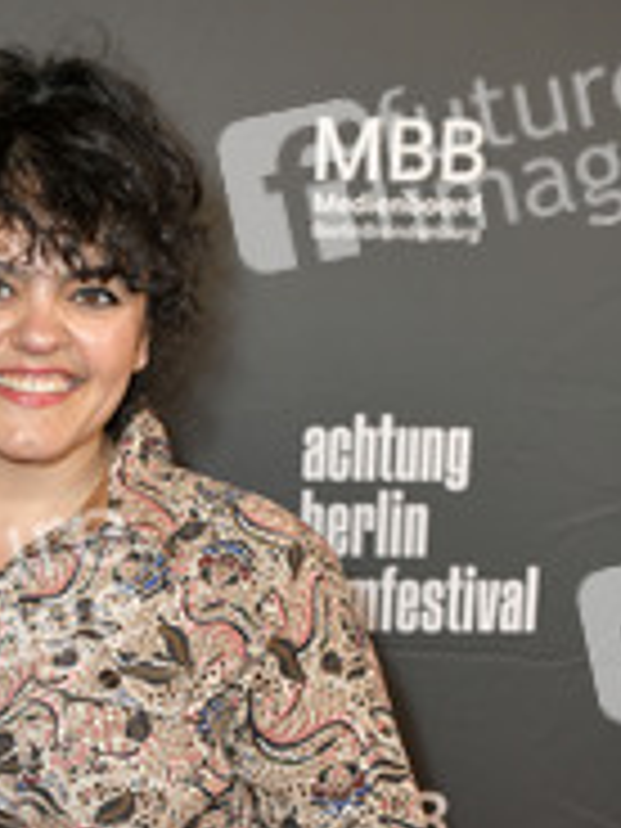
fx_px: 2248
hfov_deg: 15.5
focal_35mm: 94
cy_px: 842
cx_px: 40
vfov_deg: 20.2
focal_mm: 45
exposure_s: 1/250
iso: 2000
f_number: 5
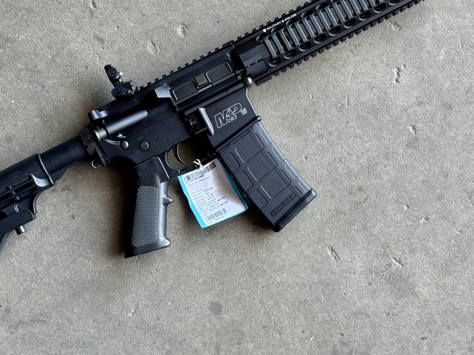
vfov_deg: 19.0
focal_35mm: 77
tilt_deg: -81.3
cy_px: 79
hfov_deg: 25.3
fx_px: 1054
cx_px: 240
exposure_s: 1/121
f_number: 1.78
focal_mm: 6.76
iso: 50
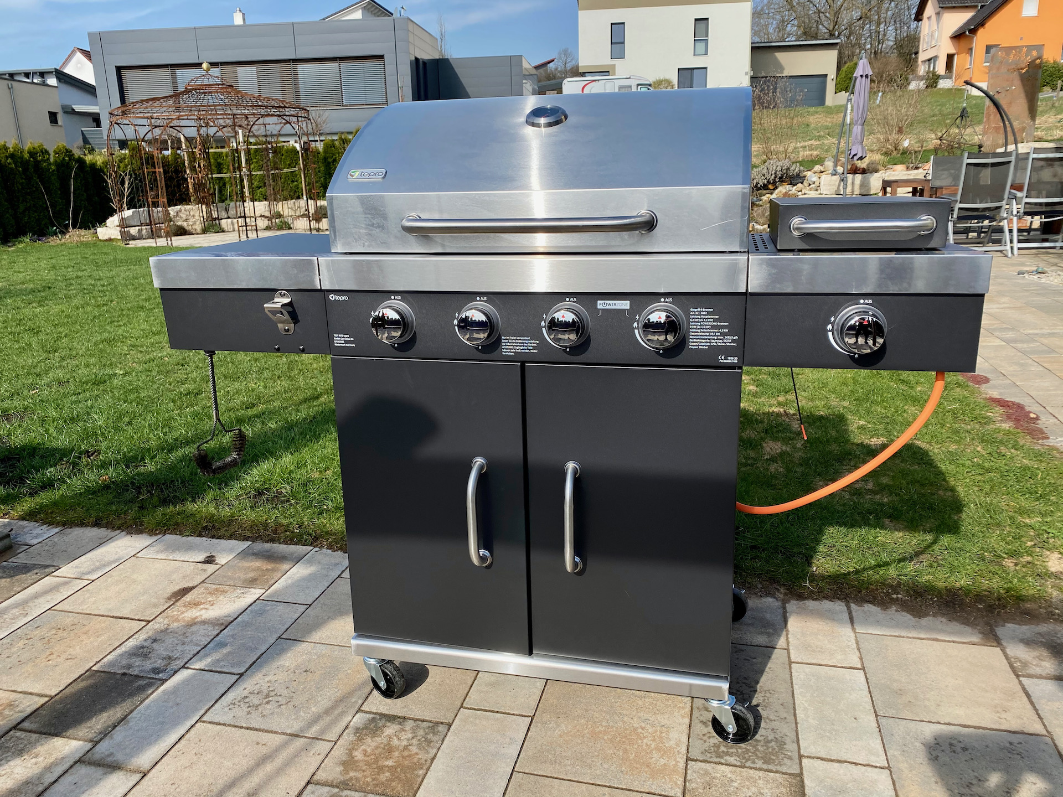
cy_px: 398
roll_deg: +1.3
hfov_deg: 67.3
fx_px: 798
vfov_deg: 53.1
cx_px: 532
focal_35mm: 26
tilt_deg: -15.3
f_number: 1.8
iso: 32
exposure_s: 1/3610
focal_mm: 4.25
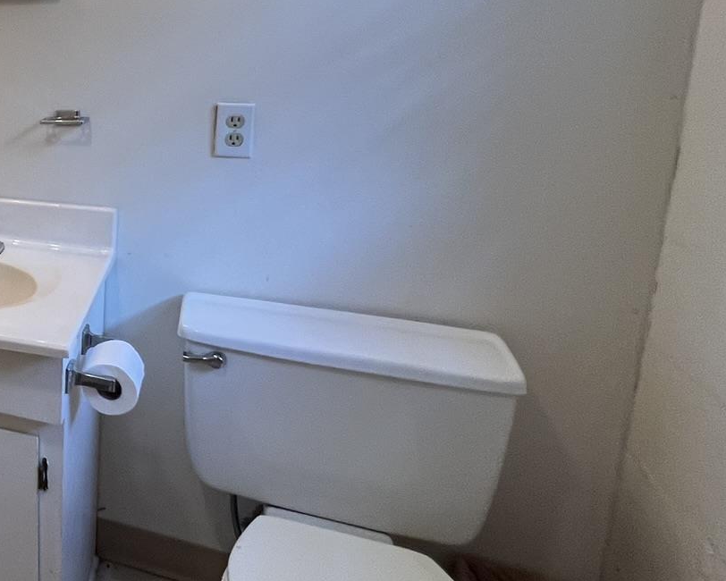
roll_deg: +1.0
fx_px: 688
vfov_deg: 44.4
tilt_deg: -10.2
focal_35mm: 32
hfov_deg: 39.4
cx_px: -153
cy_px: 153
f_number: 1.8
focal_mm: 1.57
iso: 200
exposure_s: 1/120
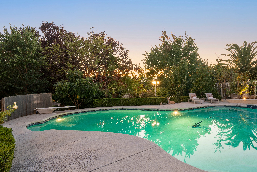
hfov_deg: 71.0
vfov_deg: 55.0
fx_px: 164
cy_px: 76
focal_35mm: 23
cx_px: 192
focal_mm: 14
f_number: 8
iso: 200
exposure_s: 1/1.25
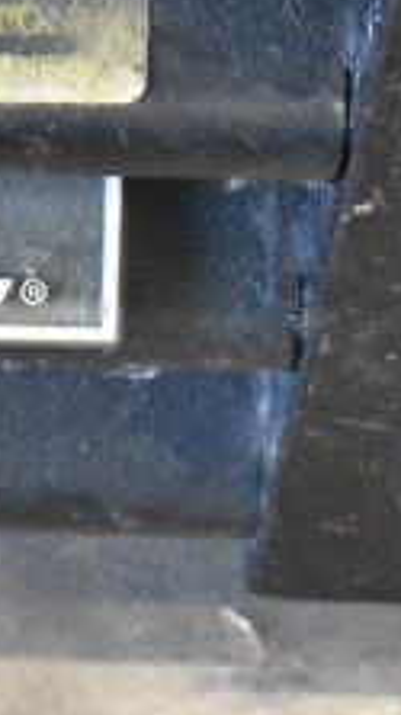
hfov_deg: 5.0
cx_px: -536
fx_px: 4481
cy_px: 216
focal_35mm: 236
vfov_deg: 9.1
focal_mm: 55
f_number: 5.6
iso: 14400
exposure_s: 1/100
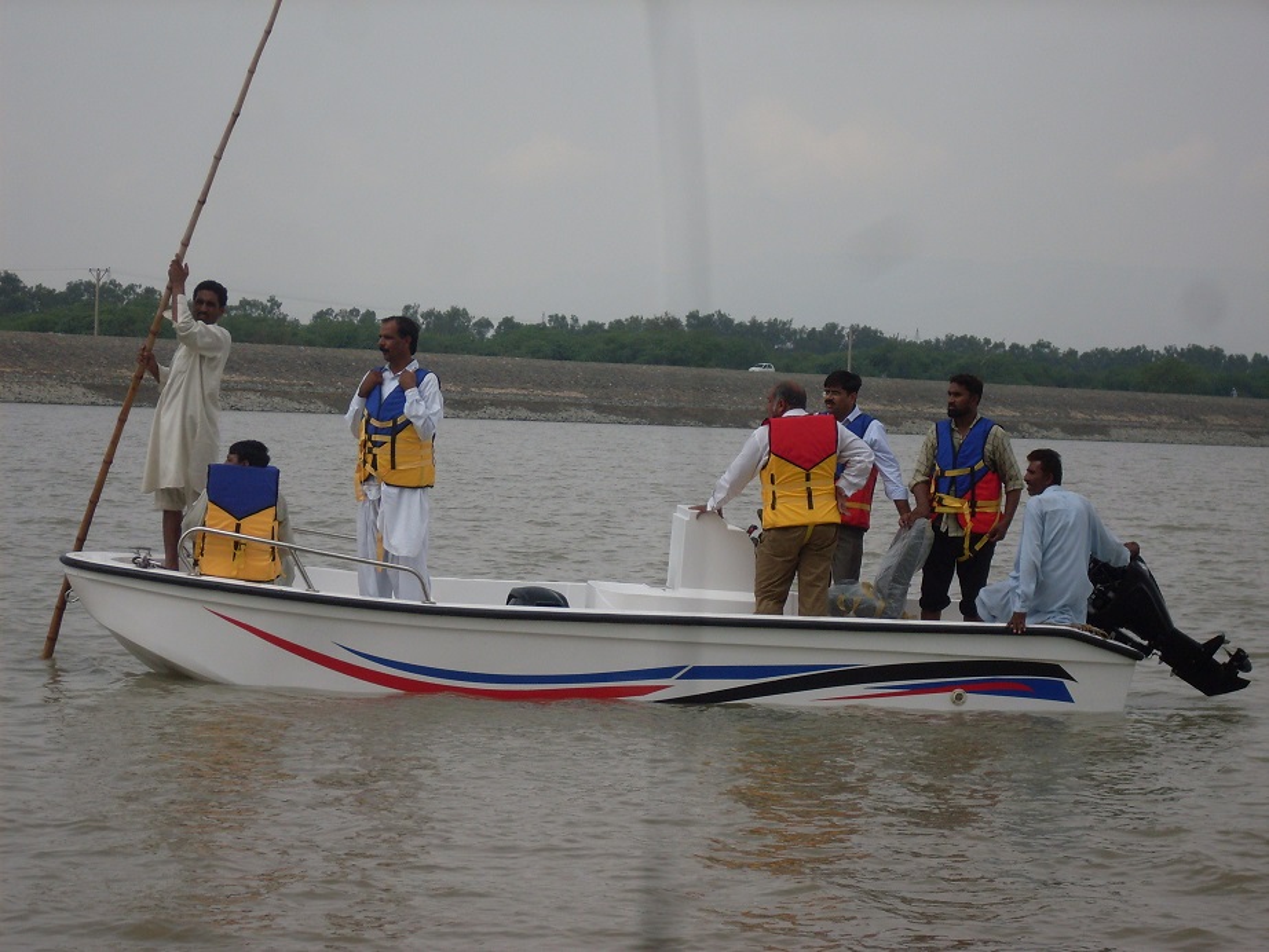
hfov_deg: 17.3
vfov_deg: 13.0
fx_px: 4180
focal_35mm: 114
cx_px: 634
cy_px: 476
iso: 80
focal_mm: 18.9
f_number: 5.2
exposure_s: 1/500
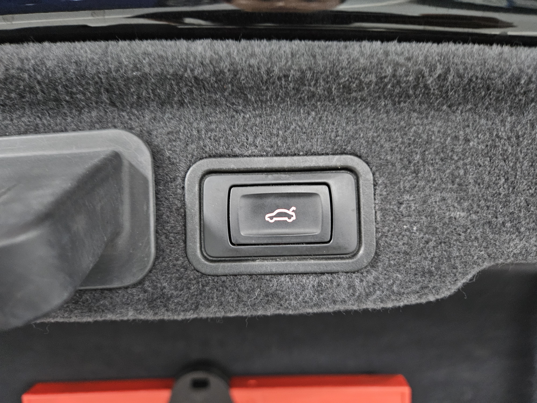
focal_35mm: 23
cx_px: 268
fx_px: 357
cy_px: 202
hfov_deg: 73.9
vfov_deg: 58.9
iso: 1000
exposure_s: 1/24
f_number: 1.8
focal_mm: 5.4
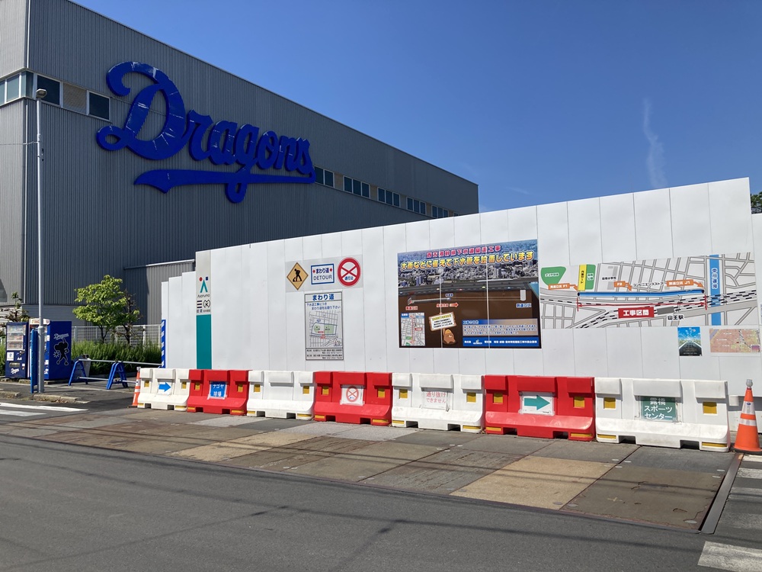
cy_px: 286
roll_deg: +0.3
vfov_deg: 49.7
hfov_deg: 63.4
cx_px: 381
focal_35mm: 28
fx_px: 616
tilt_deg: +4.2
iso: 20
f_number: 1.8
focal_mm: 3.99
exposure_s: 1/4000
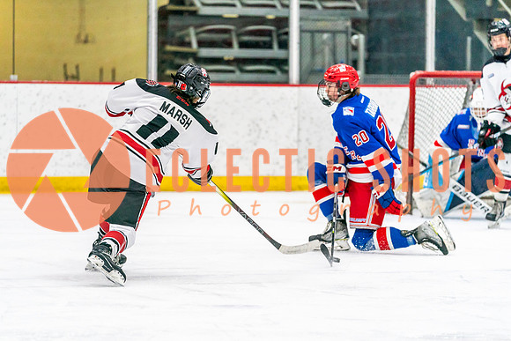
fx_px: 3309
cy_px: 179
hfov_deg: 8.8
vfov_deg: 5.9
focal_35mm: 233
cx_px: 221
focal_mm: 195
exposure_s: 1/1250
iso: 3200
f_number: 2.8
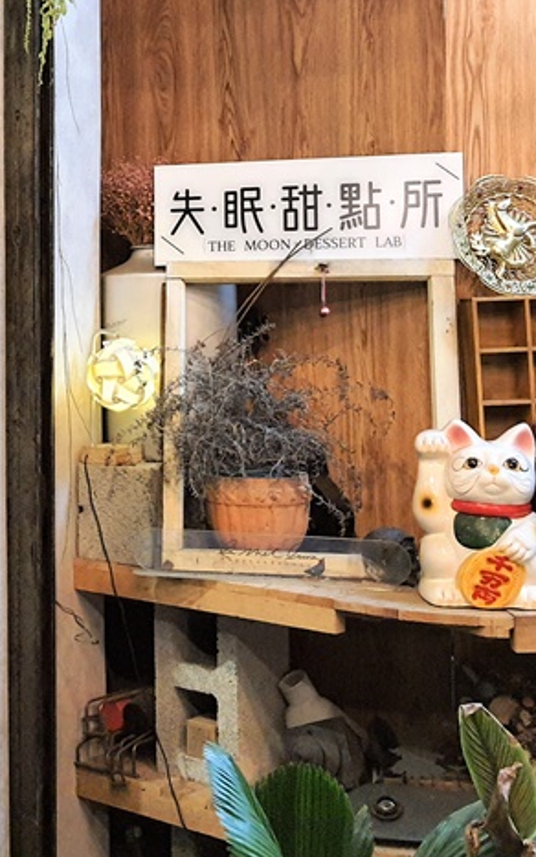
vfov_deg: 34.1
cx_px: -22
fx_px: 1379
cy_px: 261
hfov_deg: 21.1
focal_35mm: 59
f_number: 1.7
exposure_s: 1/40
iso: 500
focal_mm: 4.32
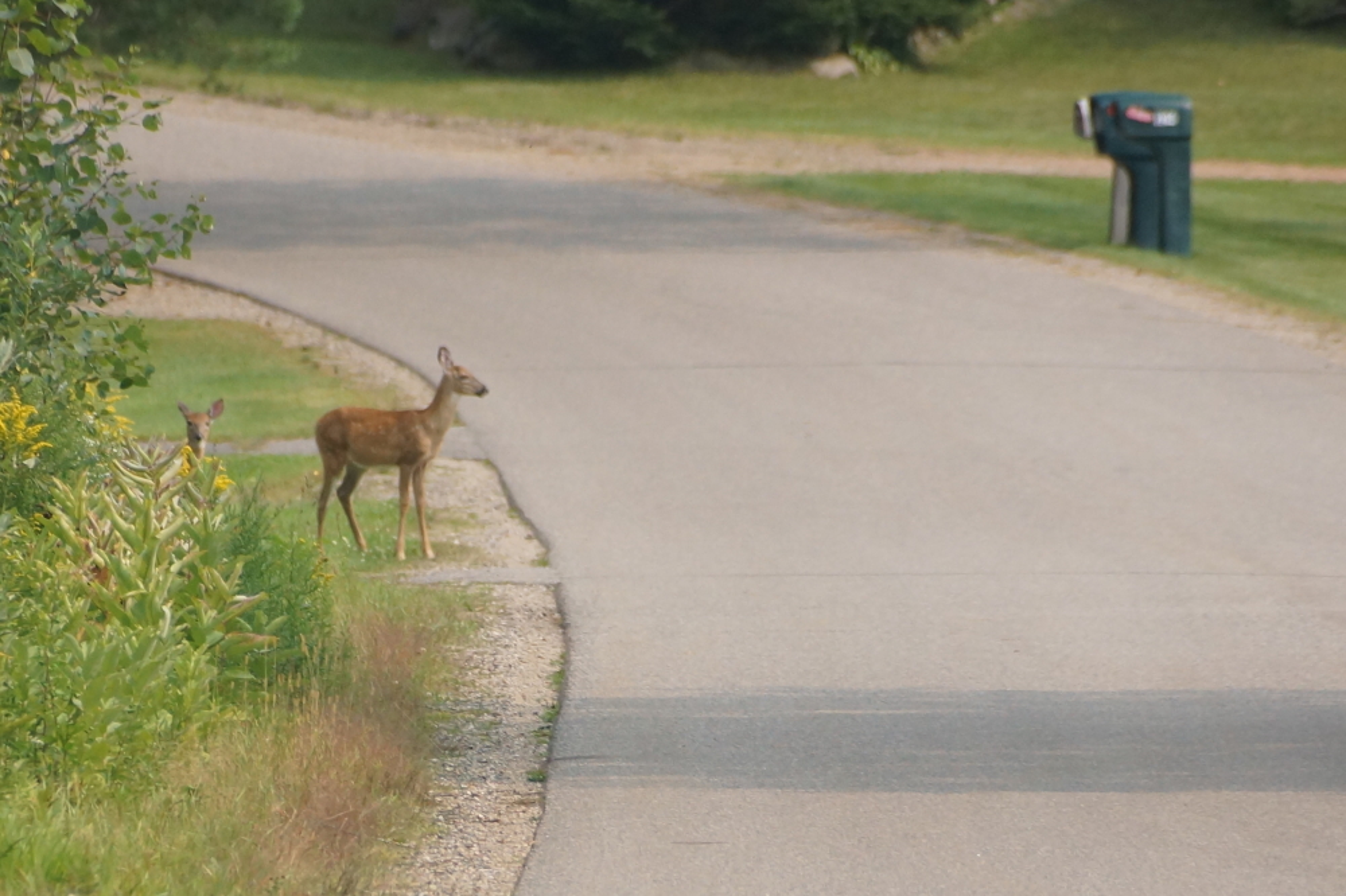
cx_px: 673
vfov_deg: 3.7
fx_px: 14015
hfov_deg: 5.5
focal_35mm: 375
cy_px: 448
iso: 500
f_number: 6.3
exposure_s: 1/400
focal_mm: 250
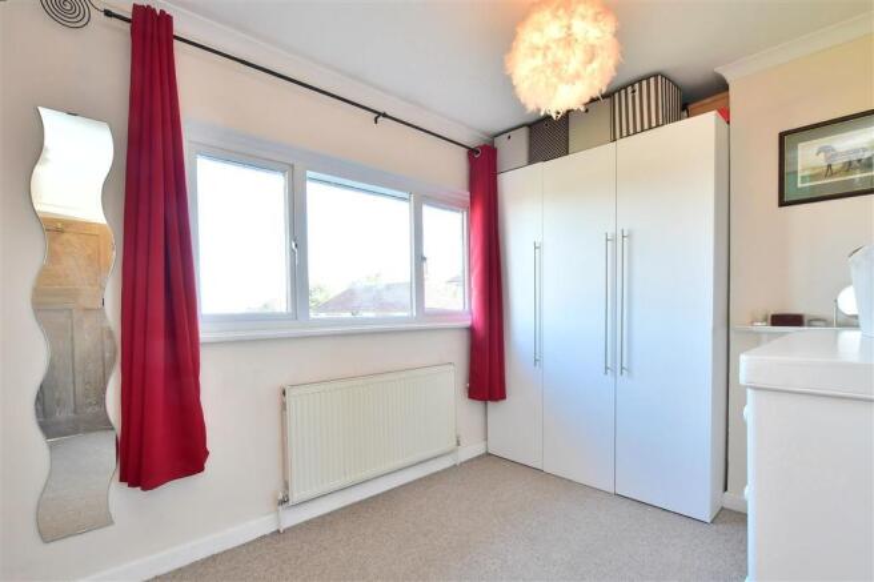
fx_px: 364
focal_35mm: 15
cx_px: 437
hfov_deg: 100.4
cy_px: 291
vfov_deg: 77.3
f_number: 8
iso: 400
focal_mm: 10
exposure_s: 1/20
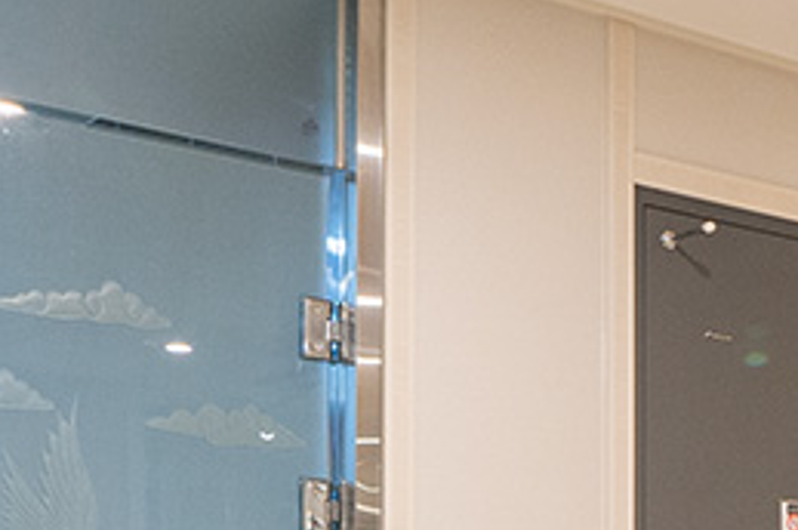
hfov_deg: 20.9
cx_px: 761
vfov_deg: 13.7
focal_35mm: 95
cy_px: 744
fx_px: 2103
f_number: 11
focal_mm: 12
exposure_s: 1/2
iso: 200
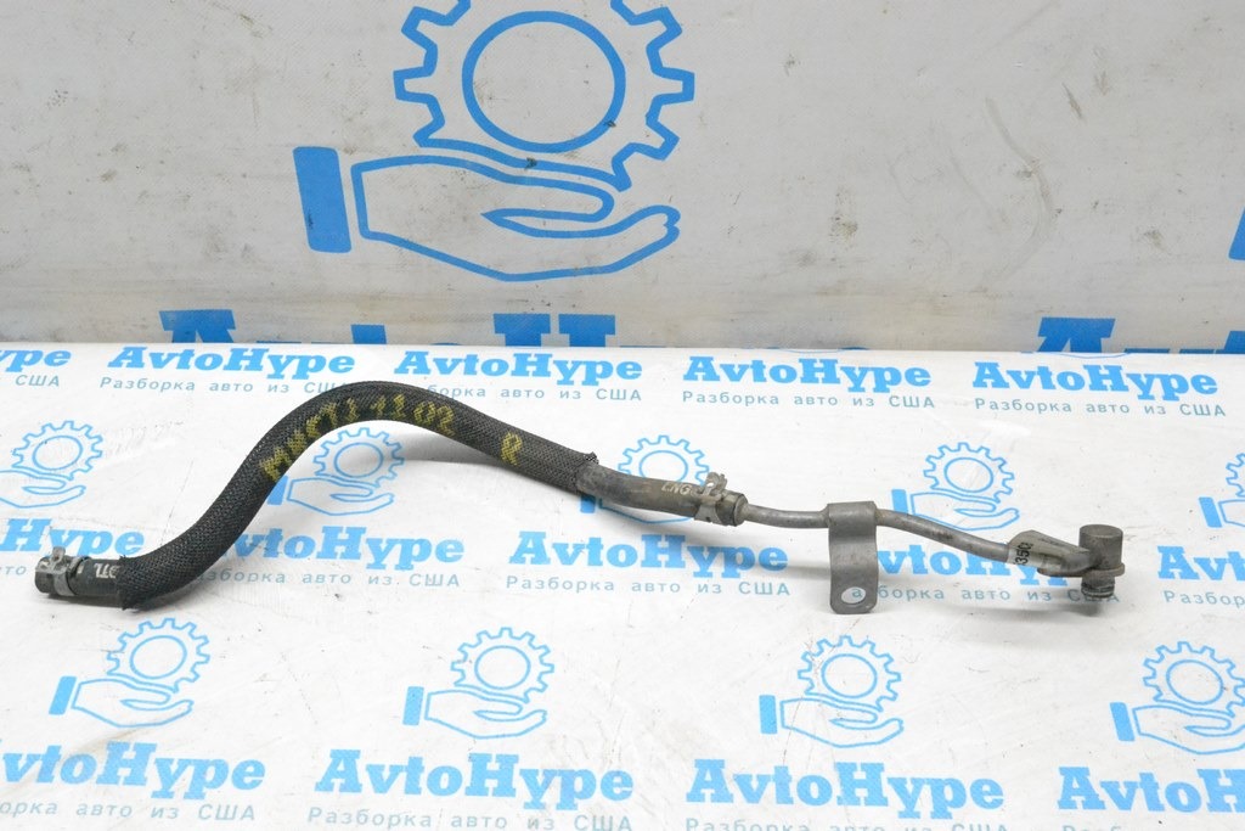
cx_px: 622
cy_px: 416
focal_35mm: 45
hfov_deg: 43.6
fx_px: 1556
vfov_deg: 29.9
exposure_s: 1/160
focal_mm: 30
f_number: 9
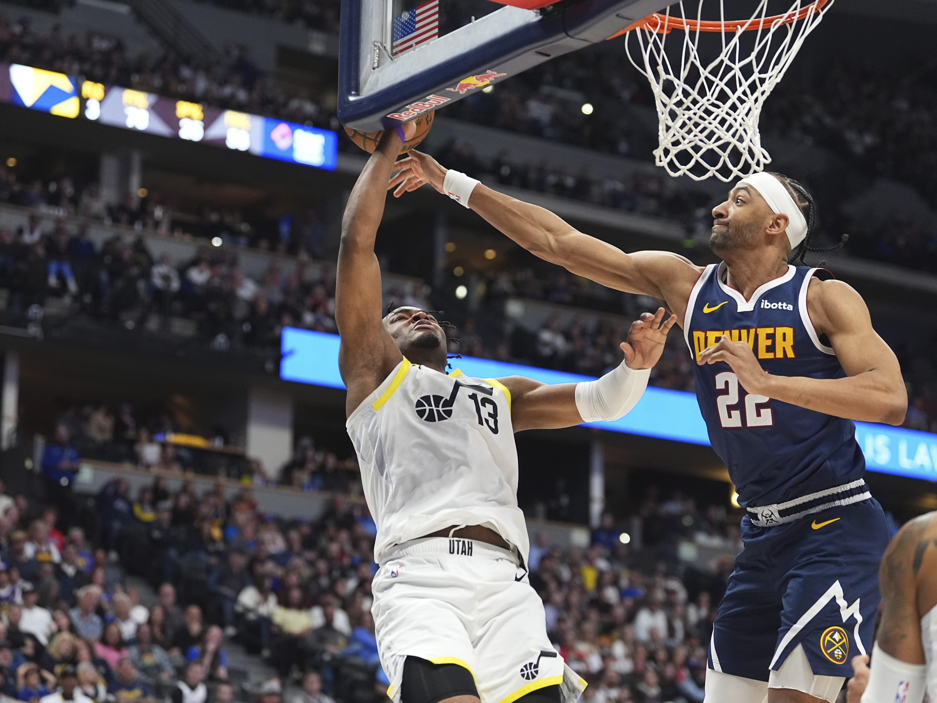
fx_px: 2734
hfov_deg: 19.4
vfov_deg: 14.6
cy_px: 351
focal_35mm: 101
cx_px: 459
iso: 5000
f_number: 3.2
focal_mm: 93
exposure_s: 1/1600
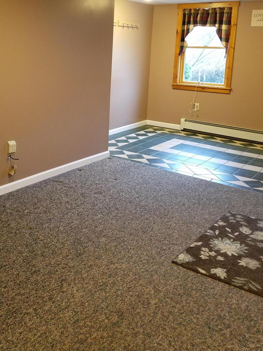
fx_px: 415
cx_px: 91
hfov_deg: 34.9
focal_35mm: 41
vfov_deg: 44.9
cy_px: 109
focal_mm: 4.25
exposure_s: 1/13
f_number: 1.7
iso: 250
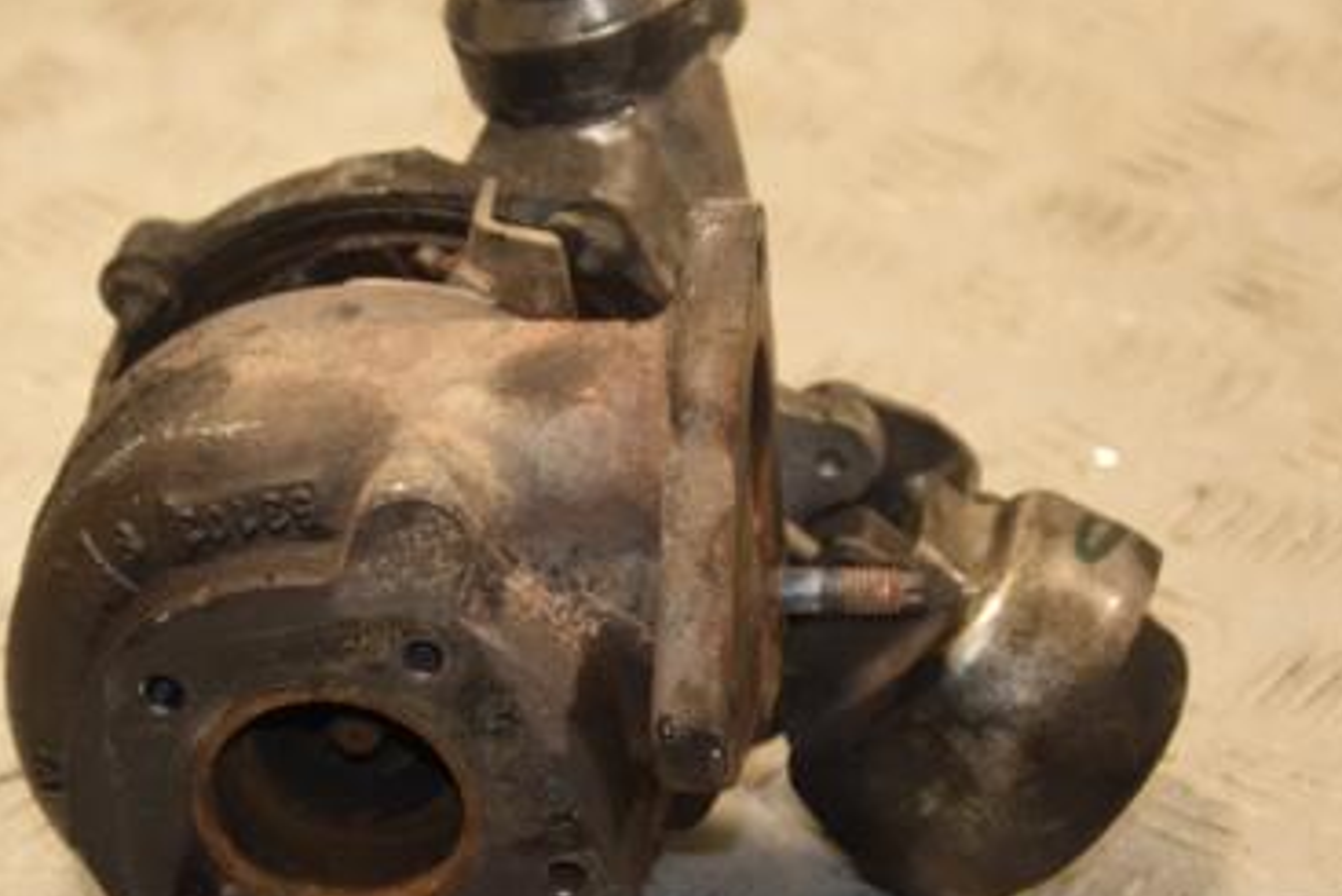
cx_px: 417
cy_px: 475
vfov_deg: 9.0
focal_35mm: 152
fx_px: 5668
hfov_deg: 13.5
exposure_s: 1/125
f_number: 5.3
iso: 800
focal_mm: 62
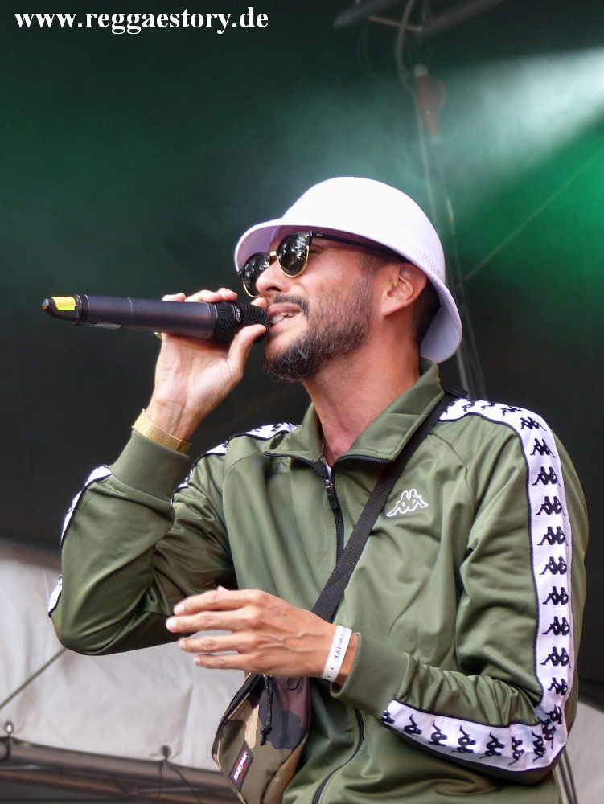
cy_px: 402
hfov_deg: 11.2
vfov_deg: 14.8
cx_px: 302
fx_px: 3092
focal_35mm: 133
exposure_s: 1/80
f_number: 2.8
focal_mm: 23.9
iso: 125
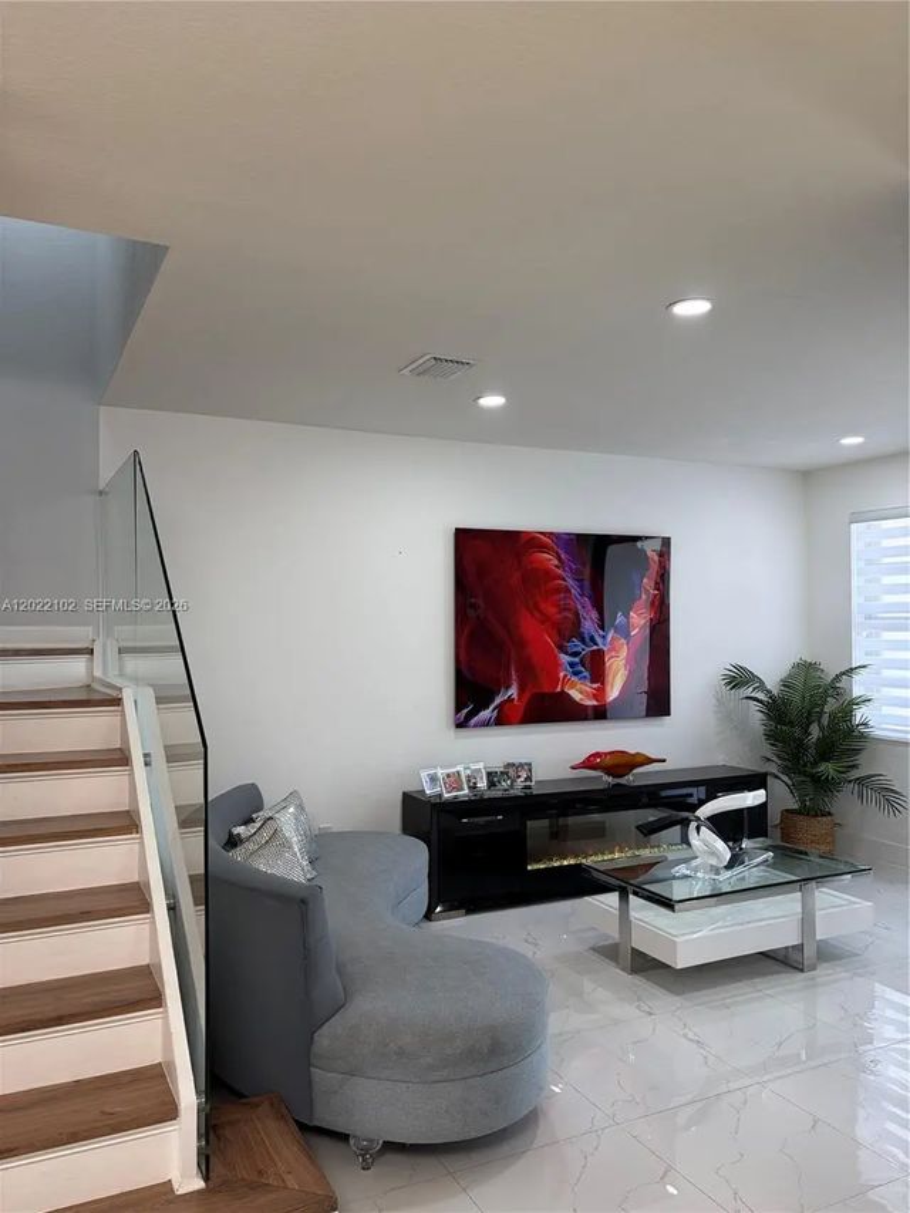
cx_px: 455
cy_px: 606
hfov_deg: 53.1
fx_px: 911
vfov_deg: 67.3
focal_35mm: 26
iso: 100
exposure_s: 1/120
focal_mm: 5.96
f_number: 1.6
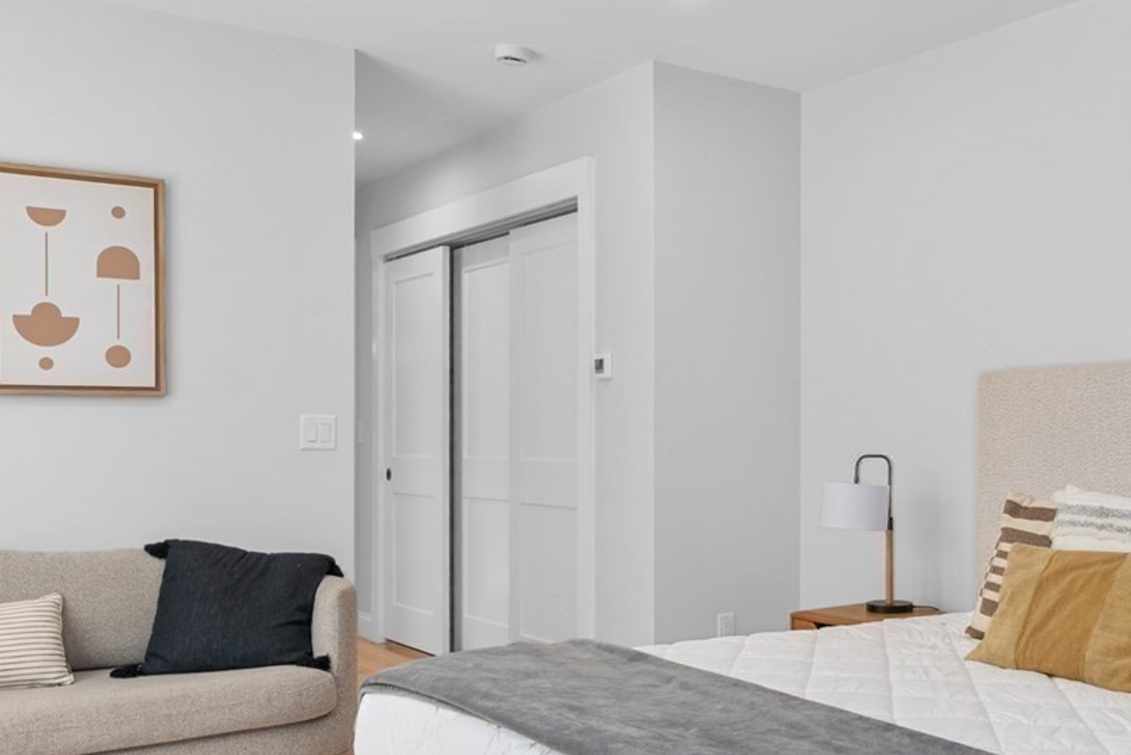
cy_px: 389
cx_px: 806
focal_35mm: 39
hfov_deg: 47.9
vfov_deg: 34.0
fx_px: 1234
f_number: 8
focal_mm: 15.5
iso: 320
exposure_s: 1/8
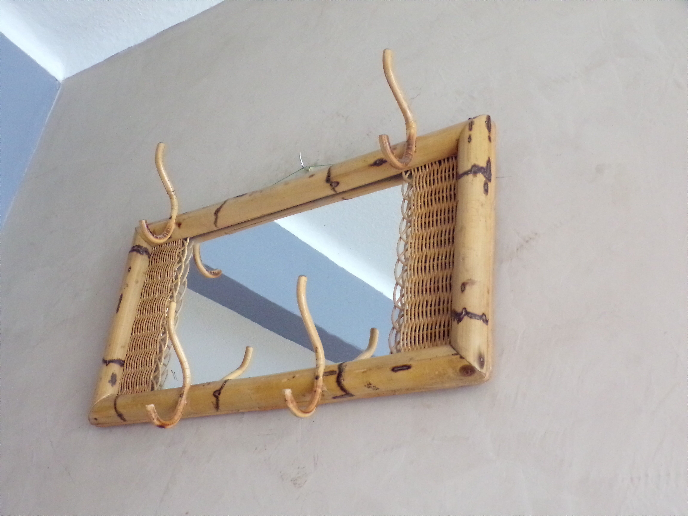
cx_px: 344
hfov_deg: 50.1
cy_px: 258
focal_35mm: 37
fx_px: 735
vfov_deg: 38.7
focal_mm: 6.6
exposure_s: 1/15
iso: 800
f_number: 3.3
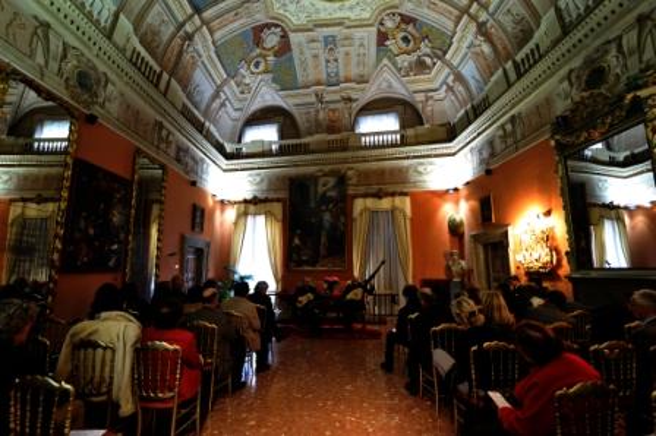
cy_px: 218
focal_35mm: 16
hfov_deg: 96.8
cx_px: 328
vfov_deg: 73.7
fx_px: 291
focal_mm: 16
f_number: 2.8
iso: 800
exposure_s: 1/30
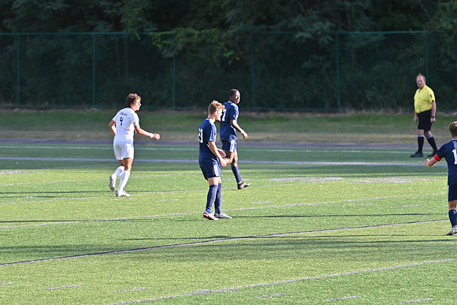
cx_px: 228
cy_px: 152
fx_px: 3707
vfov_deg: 4.7
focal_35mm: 292
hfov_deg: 7.1
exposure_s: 1/1250
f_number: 2.8
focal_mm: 195
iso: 200
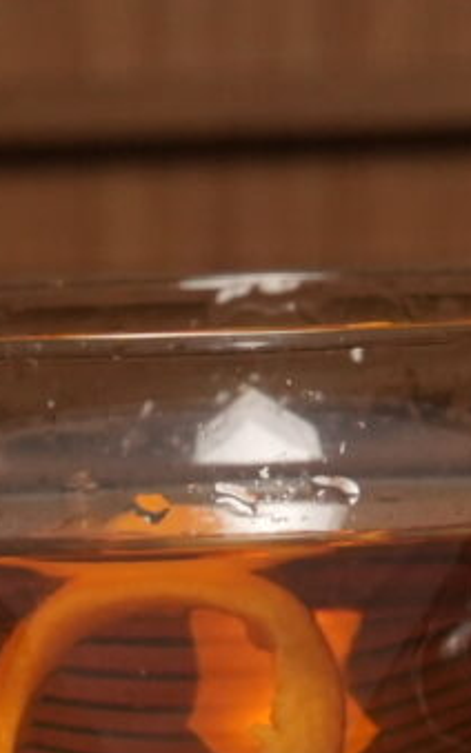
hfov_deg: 3.2
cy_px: 683
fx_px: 8376
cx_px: -513
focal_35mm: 408
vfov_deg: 5.1
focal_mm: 53
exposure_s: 1/200
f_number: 14
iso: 1250
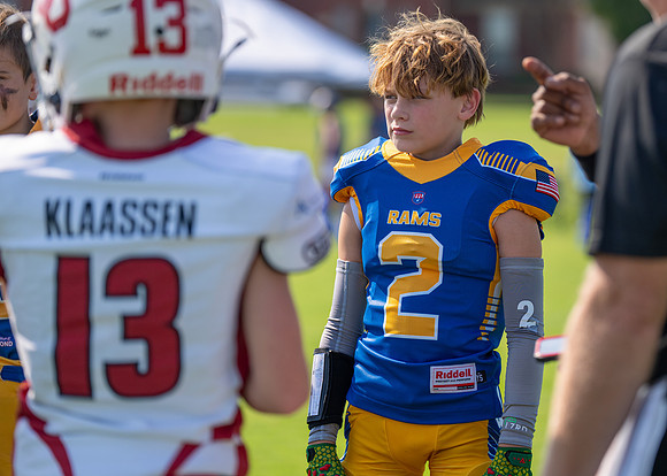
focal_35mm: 162
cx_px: 414
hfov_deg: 12.4
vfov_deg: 8.9
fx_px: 3068
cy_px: 206
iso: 160
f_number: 2.8
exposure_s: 1/2500
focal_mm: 133
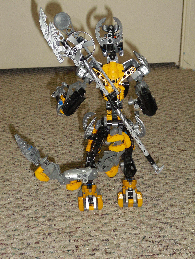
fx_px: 398
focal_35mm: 53
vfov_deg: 36.2
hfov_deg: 27.5
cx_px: 98
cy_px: 130
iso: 200
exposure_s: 1/60
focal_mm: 9.4
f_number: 3.8
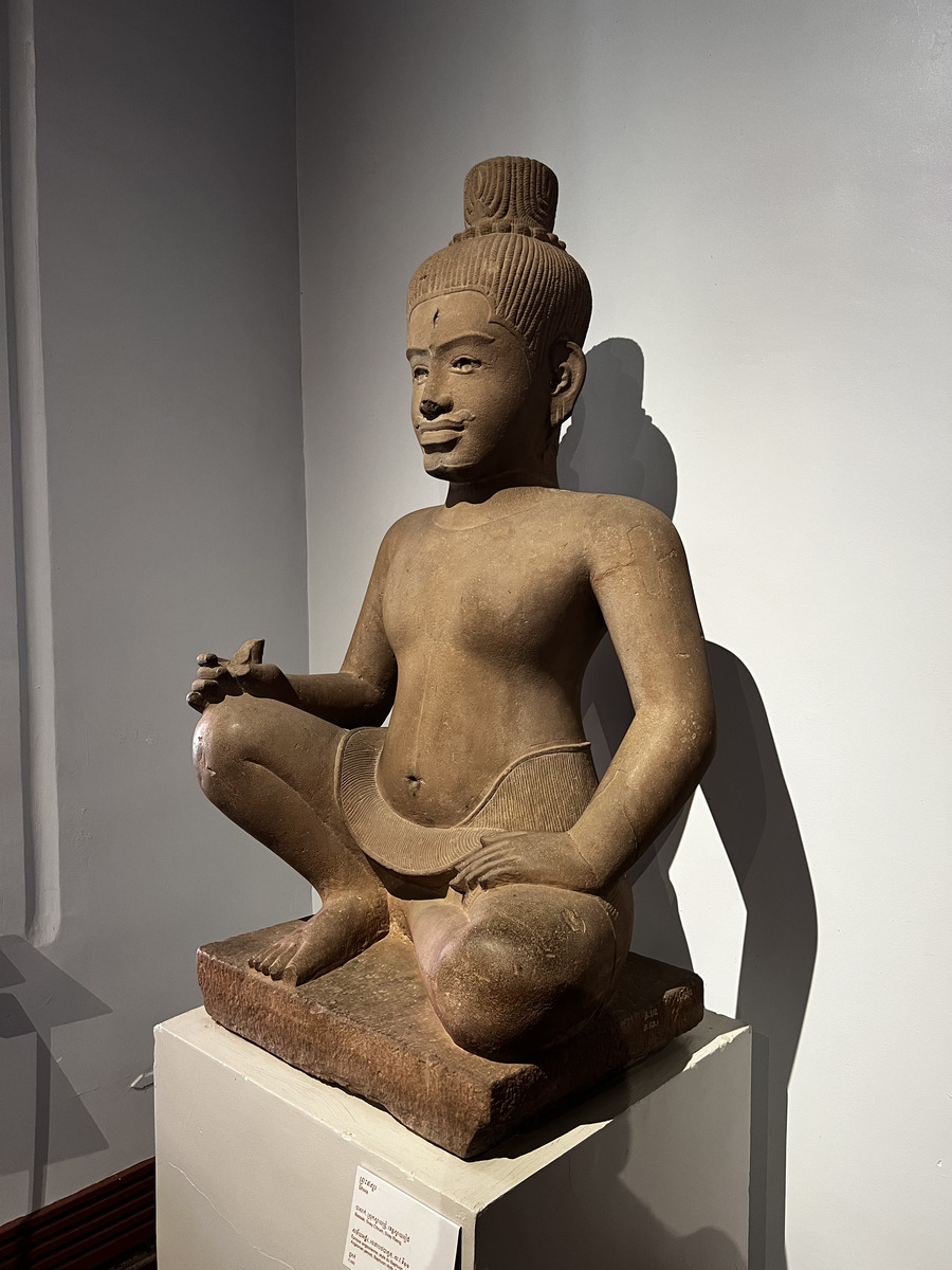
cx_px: 476
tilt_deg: -0.8
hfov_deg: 53.1
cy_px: 635
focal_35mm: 26
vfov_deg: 67.3
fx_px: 953
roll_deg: +0.4
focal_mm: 5.7
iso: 160
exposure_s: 1/60
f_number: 1.5
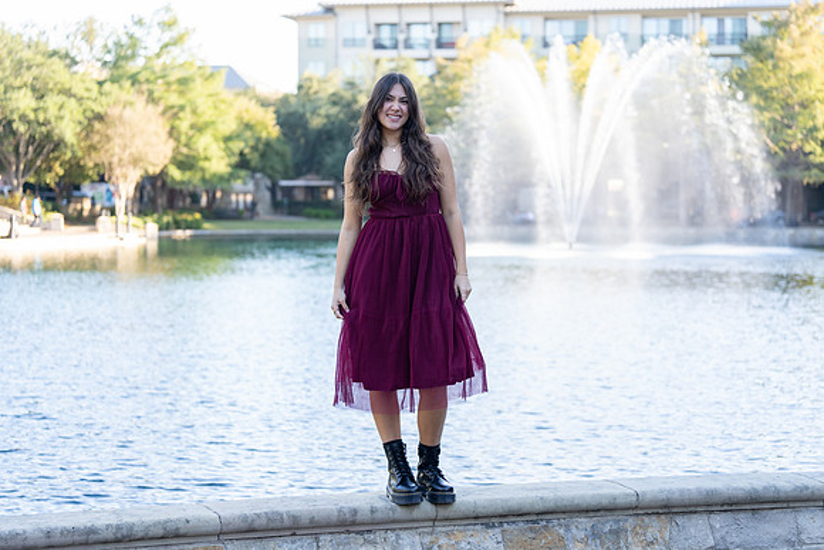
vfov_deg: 19.5
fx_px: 1603
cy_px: 275
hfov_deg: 28.8
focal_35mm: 70
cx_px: 412
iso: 320
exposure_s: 1/320
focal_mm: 70
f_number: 2.8
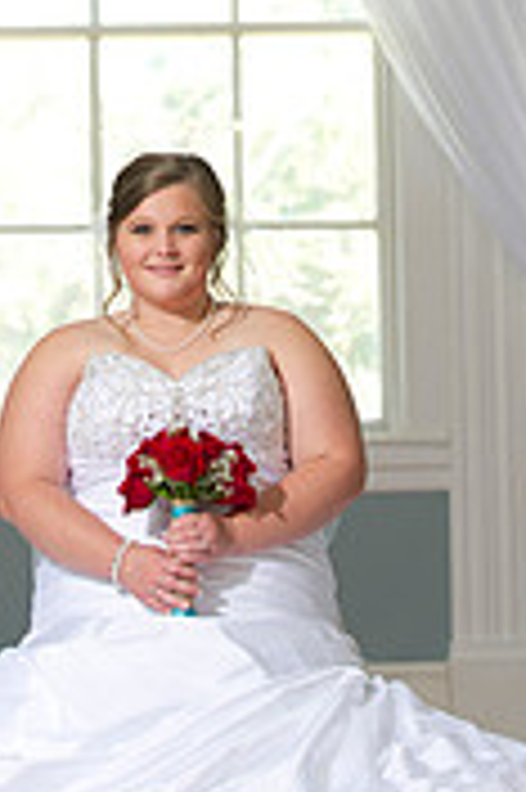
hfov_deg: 6.7
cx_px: 169
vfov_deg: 10.0
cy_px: -45
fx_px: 4501
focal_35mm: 205
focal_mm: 80
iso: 400
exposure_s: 1/80
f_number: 3.2
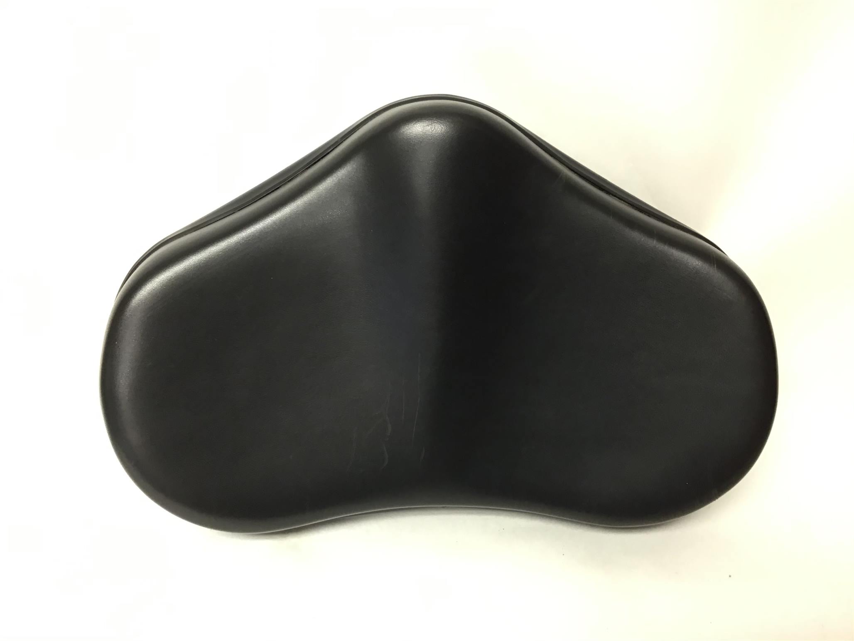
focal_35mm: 31
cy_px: 320
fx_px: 765
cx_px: 427
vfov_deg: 45.4
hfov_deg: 58.4
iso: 100
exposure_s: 1/33
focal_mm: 3.3
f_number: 2.4
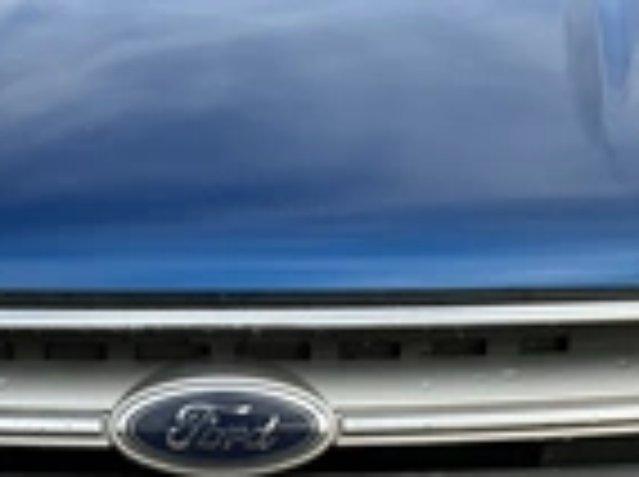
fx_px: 1456
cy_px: 639
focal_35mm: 79
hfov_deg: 24.7
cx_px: 256
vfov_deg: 17.3
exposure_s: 1/428
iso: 25
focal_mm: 3
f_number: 1.8
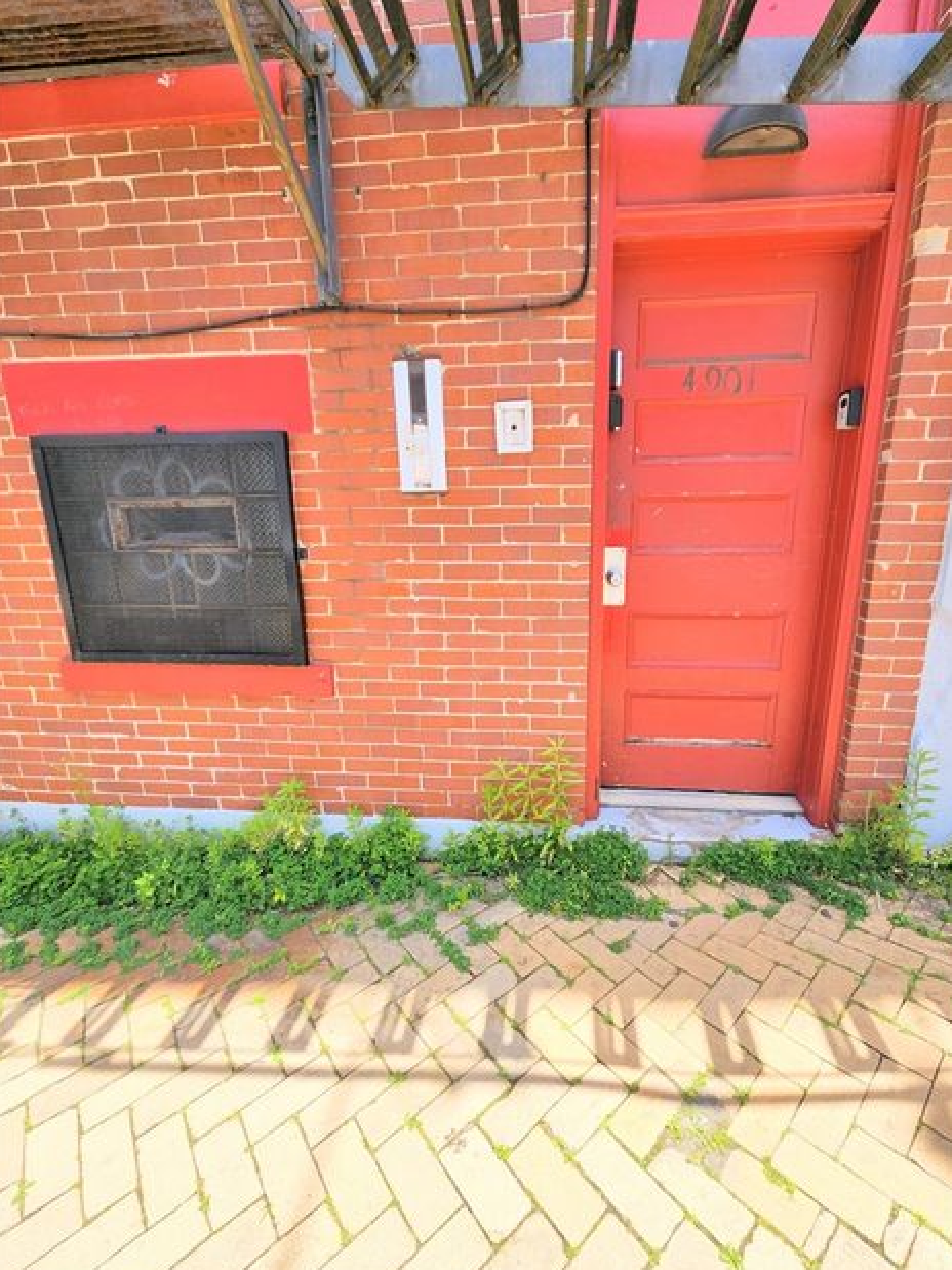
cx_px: 505
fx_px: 514
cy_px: 631
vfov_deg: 102.1
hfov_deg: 85.6
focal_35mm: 14
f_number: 2.2
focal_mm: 2.2
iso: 50
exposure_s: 1/924
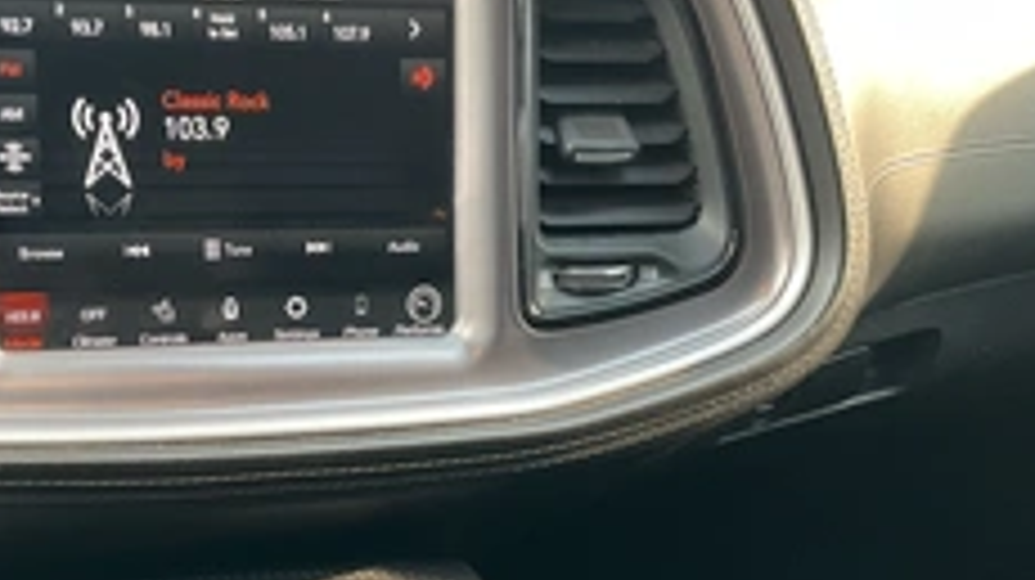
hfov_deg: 37.0
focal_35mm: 55
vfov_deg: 21.5
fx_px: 1508
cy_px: 481
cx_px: 266
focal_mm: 3
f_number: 1.8
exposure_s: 1/60
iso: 100
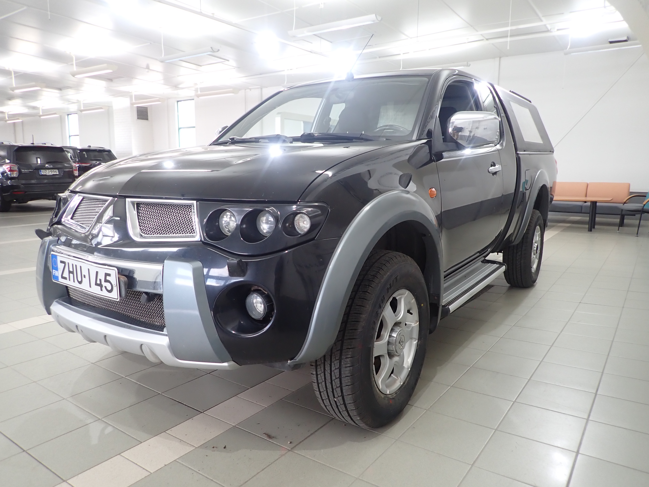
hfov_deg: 69.4
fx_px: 469
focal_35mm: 25
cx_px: 324
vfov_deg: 54.9
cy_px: 244
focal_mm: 4.5
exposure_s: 1/60
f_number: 2
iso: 200
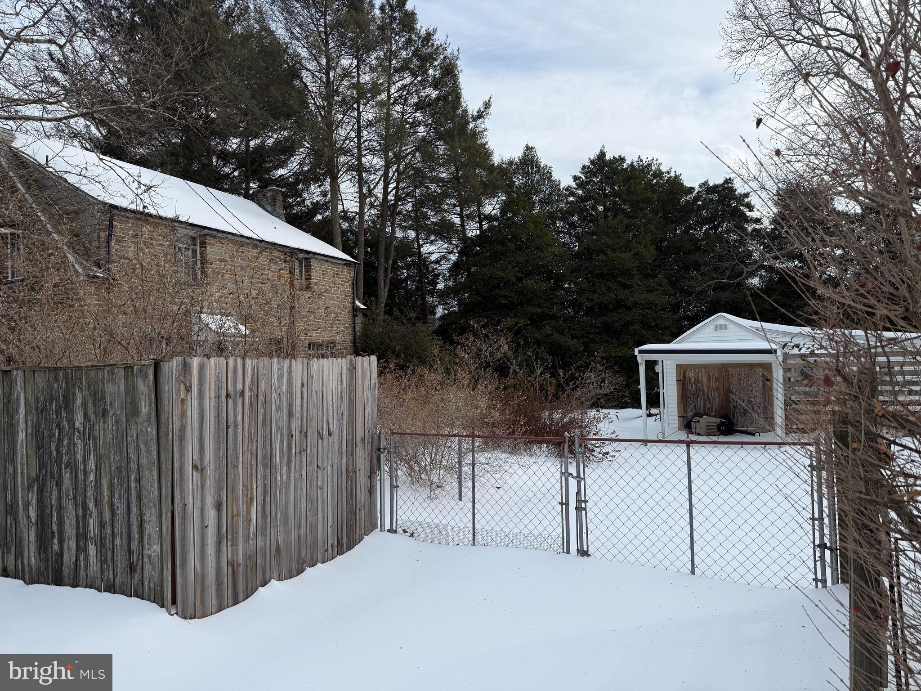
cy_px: 346
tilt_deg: +2.1
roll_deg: +2.5
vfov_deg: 56.8
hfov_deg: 71.6
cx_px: 460
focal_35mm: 24
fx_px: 639
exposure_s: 1/3584
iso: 80
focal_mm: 6.76
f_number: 1.78
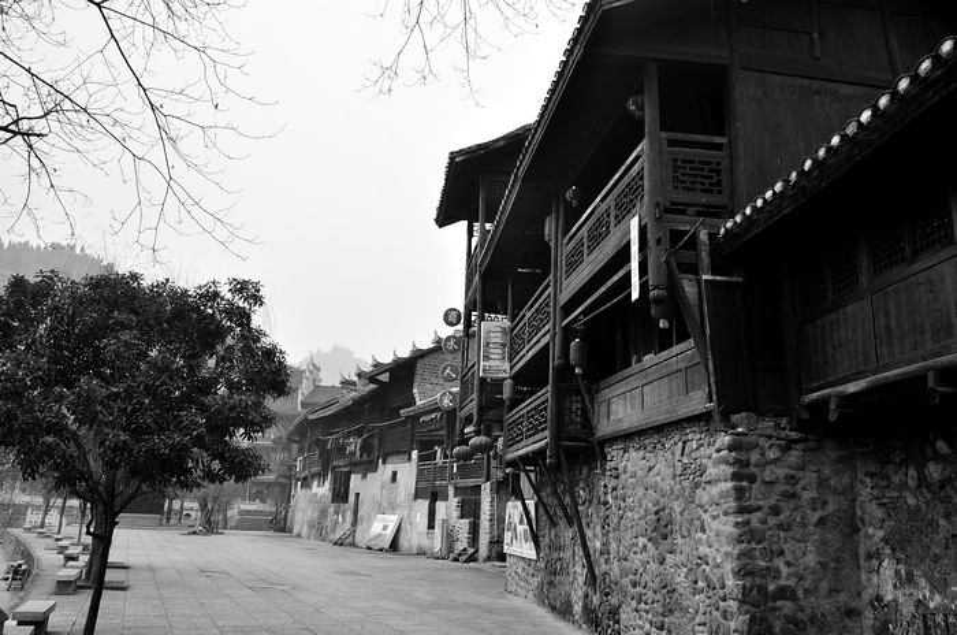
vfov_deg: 45.5
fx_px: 756
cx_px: 478
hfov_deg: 64.6
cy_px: 318
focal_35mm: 28
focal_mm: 19
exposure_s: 1/50
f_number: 4
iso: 200
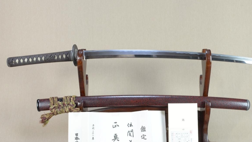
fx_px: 254
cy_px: 70
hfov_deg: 52.7
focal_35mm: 38
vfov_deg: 31.2
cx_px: 140
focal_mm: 20
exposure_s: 1/2
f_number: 11
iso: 400
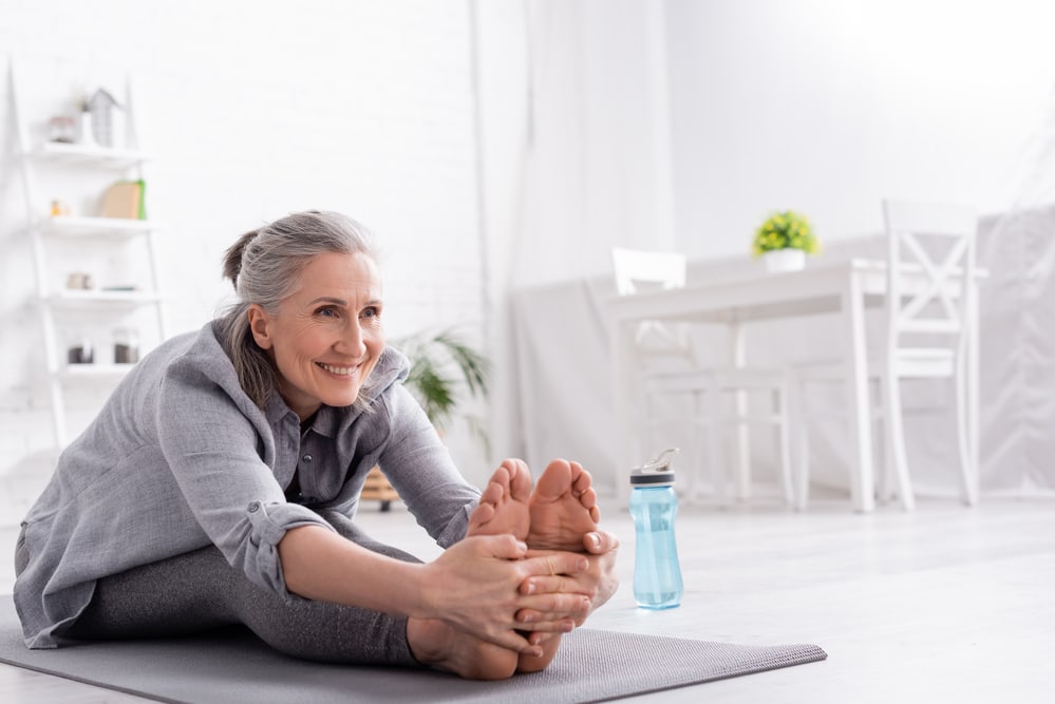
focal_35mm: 50
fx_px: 1466
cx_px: 528
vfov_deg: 27.0
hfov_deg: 39.6
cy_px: 352
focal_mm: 50
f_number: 4
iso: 64
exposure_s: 1/200
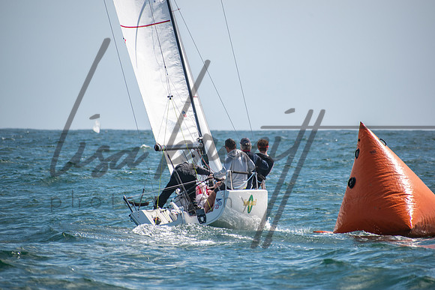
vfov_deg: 3.8
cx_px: 218
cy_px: 145
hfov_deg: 5.7
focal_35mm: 362
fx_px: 4374
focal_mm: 240
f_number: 6.3
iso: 200
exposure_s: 1/1000
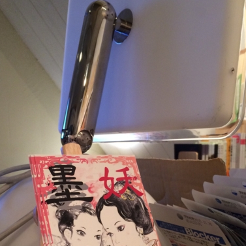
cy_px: 191
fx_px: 362
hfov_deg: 37.5
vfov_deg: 36.5
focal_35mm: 45
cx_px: 108
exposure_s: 1/30
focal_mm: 4.12
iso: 125
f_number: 2.2
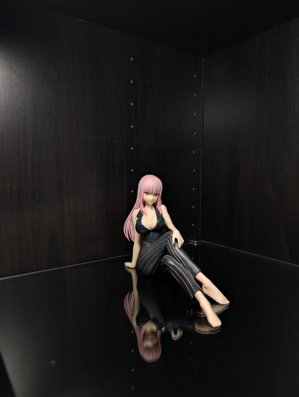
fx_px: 276
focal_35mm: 24
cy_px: 198
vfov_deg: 71.5
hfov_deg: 56.9
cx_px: 150
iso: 47
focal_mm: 6.9
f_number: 1.68
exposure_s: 1/16.6
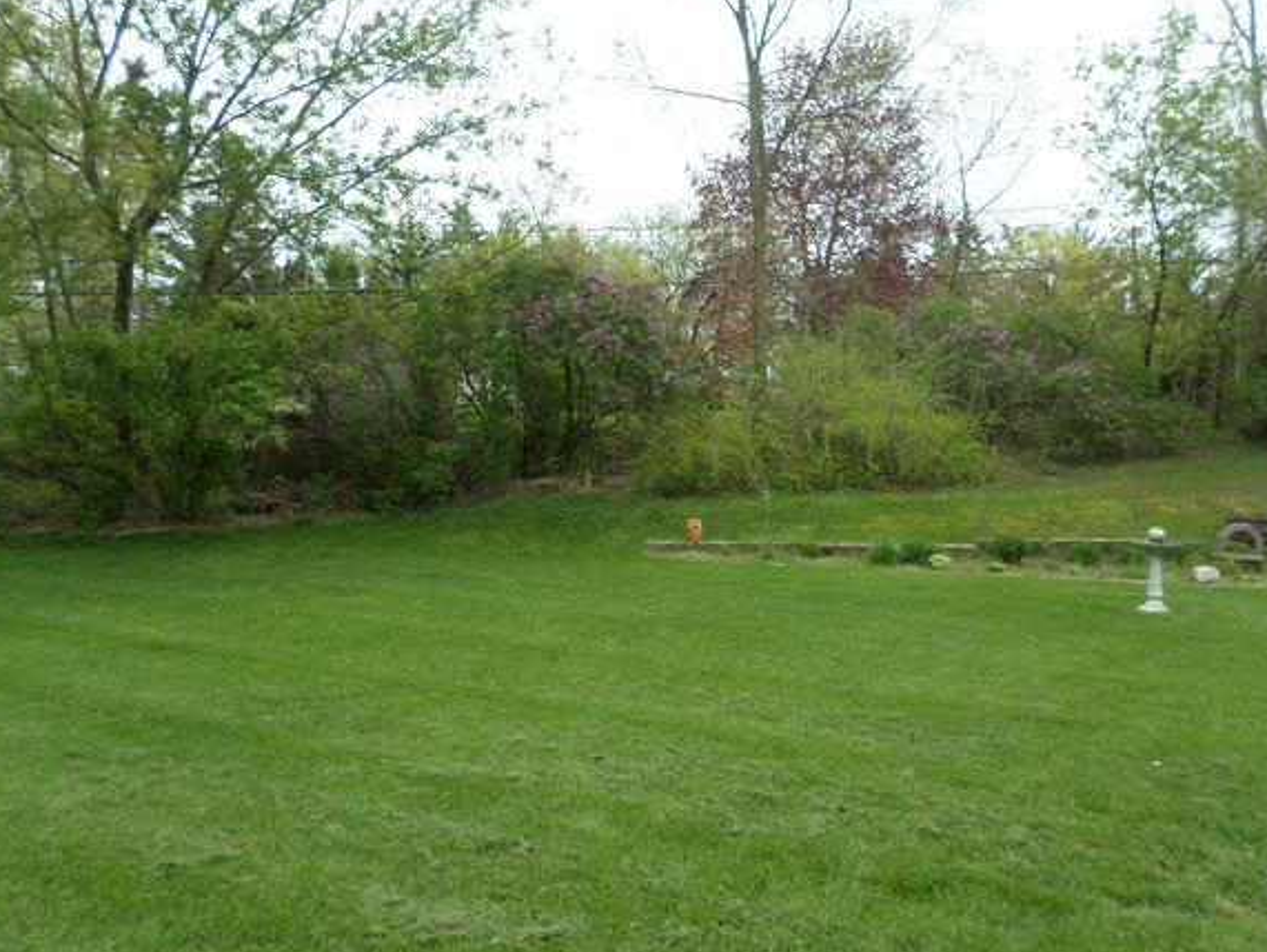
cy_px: 437
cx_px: 648
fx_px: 1025
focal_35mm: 28
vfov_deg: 49.7
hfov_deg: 63.4
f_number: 2.5
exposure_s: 1/500
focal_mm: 4.5
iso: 80
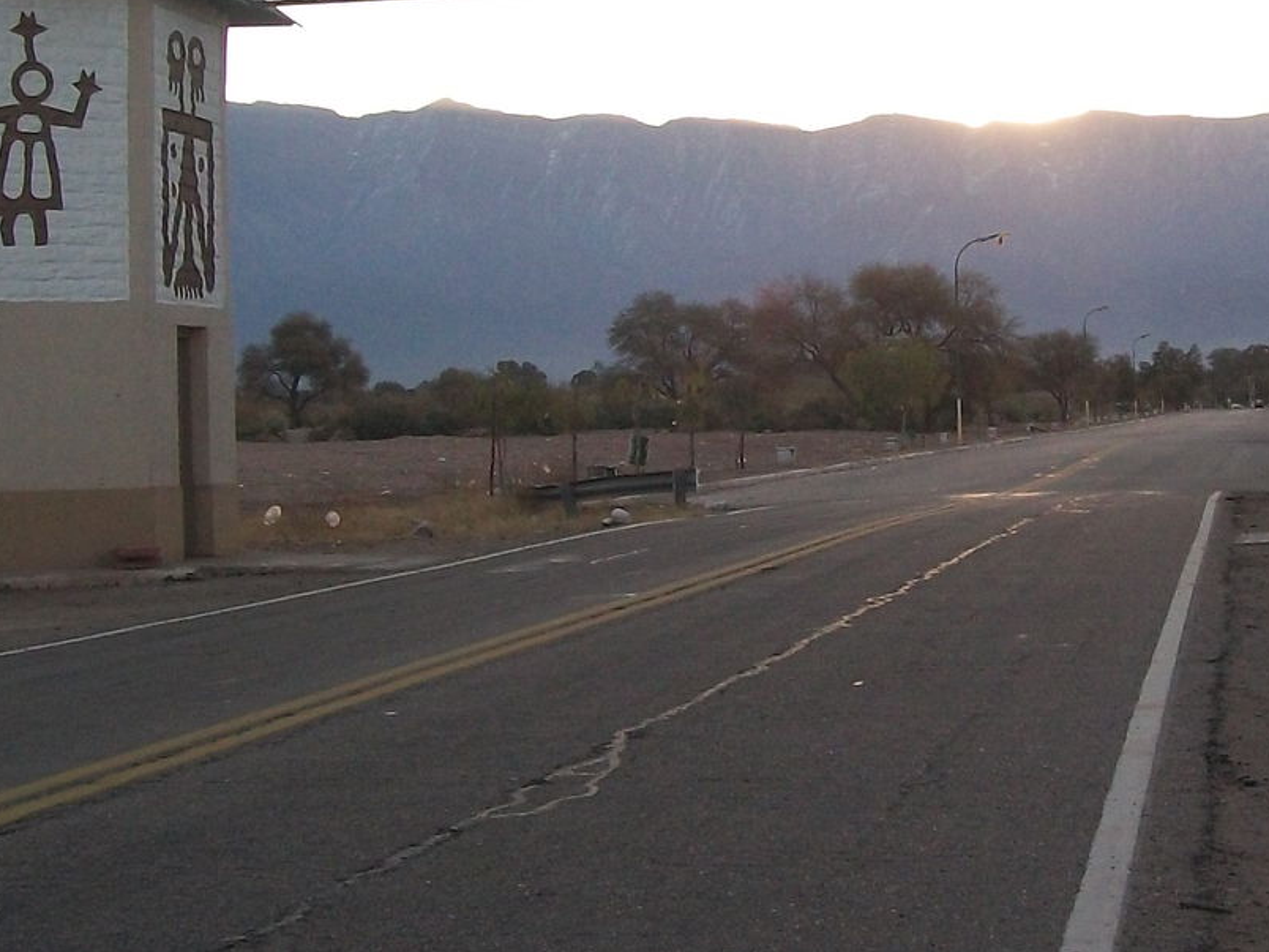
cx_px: 773
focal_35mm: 86
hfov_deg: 22.7
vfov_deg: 17.1
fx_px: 3153
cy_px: 224
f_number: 2.7
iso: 80
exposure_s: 1/320
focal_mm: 6
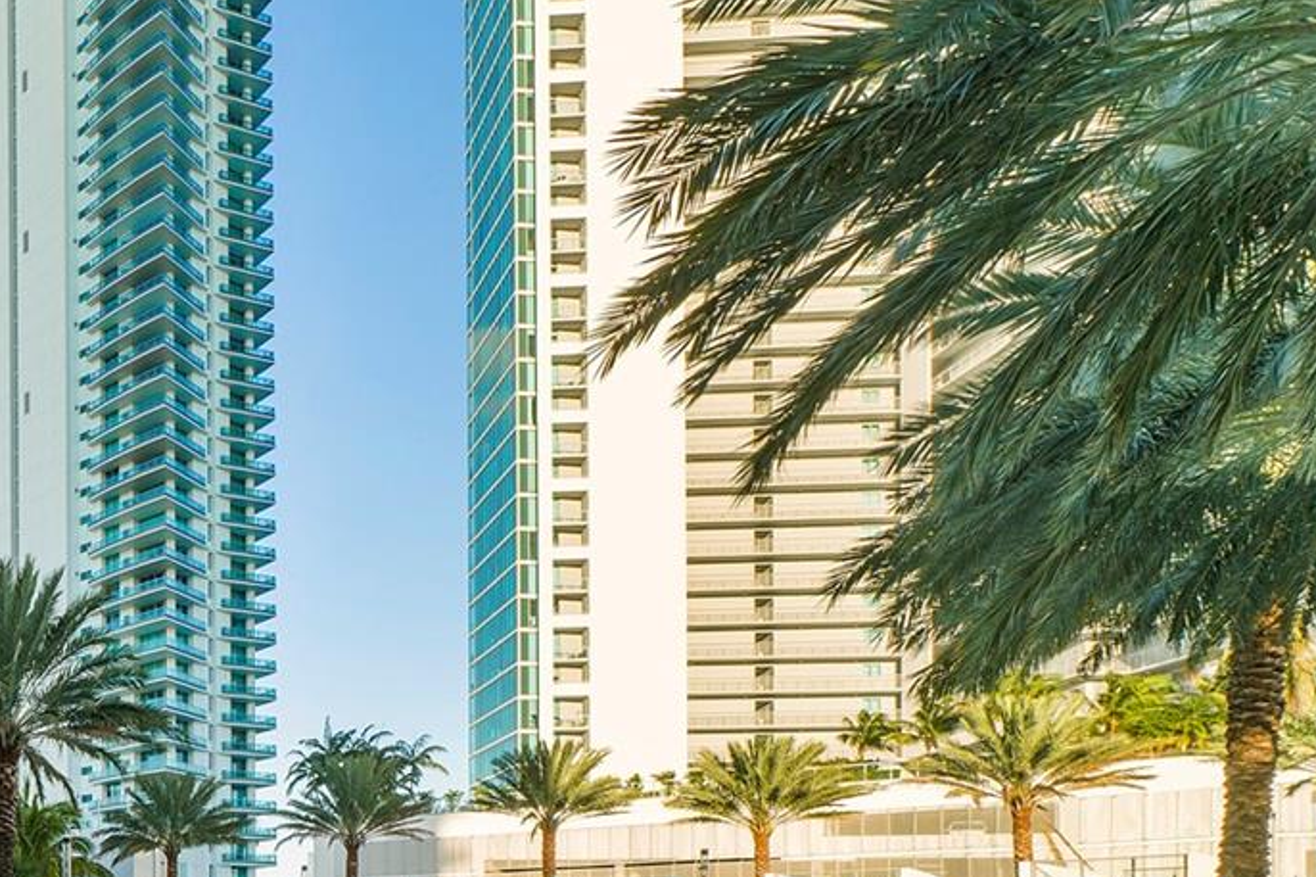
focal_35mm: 35
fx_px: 1279
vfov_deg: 32.9
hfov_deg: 45.4
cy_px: 977
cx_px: -17
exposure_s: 1/50
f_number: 11
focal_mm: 10
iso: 100
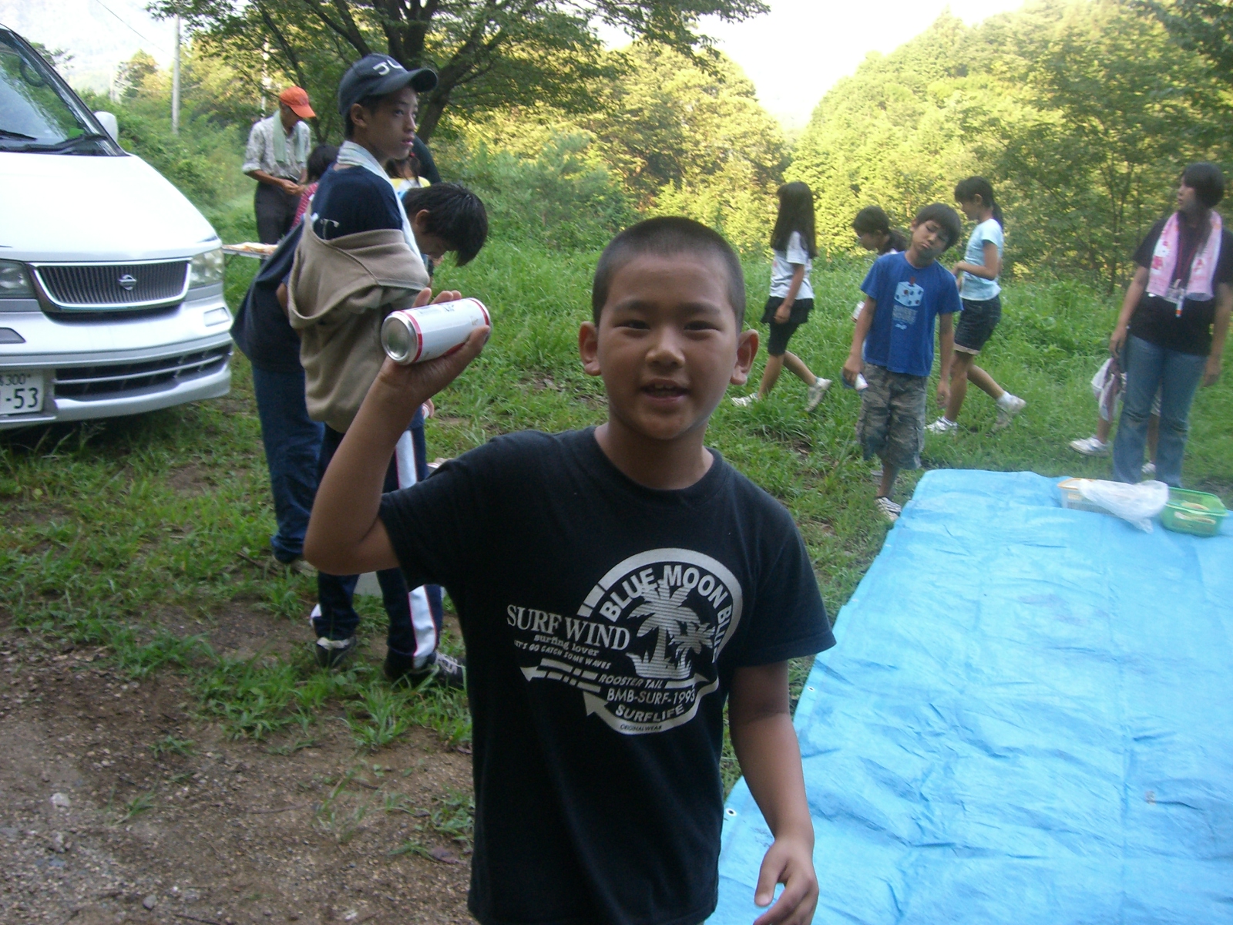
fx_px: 1354
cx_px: 616
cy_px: 462
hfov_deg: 49.0
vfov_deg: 37.7
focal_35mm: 38
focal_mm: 6.2
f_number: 2.7
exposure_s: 1/160
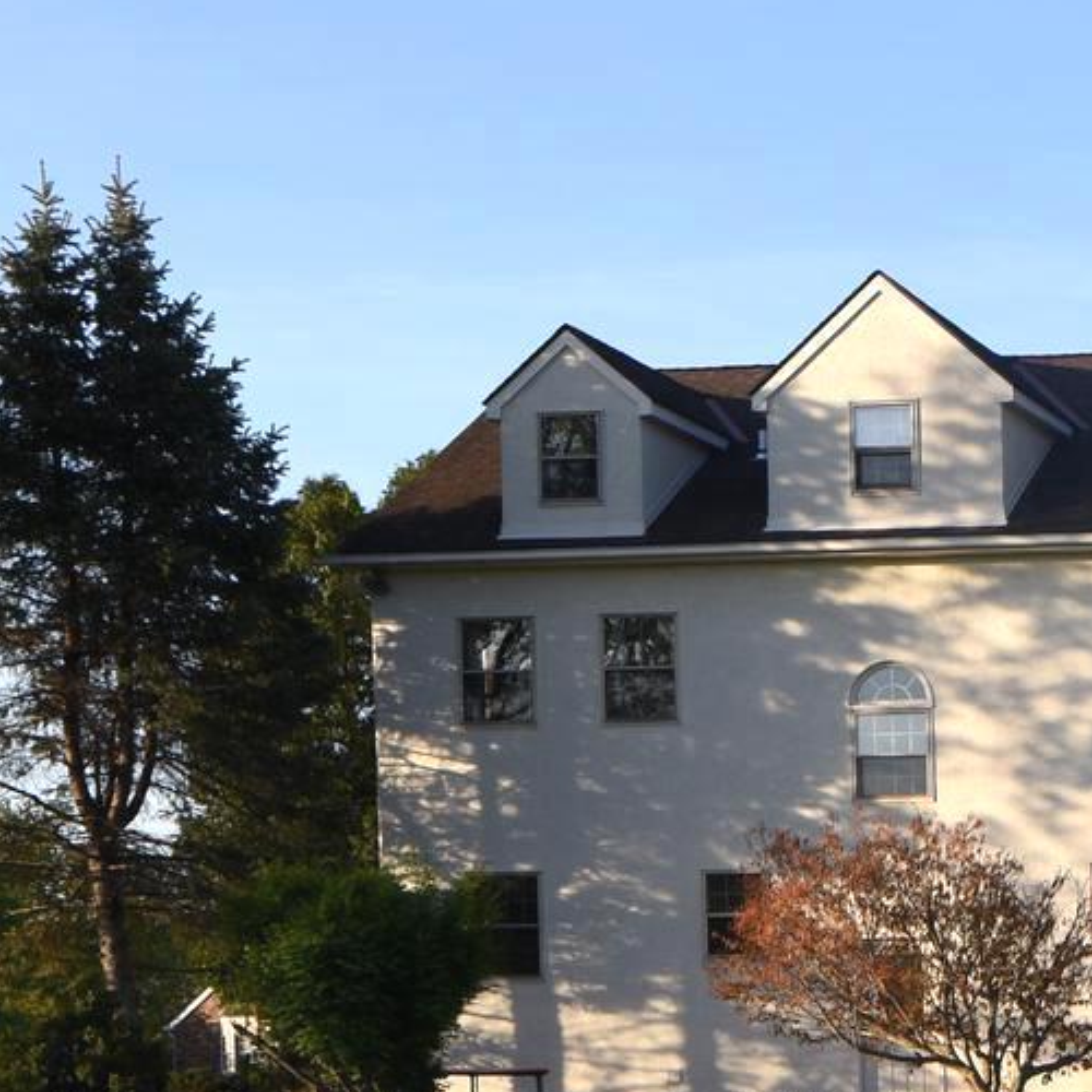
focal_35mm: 89
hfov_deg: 18.0
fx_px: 3167
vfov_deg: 18.8
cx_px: 1498
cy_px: 1200
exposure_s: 1/160
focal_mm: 17
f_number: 6.3
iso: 100
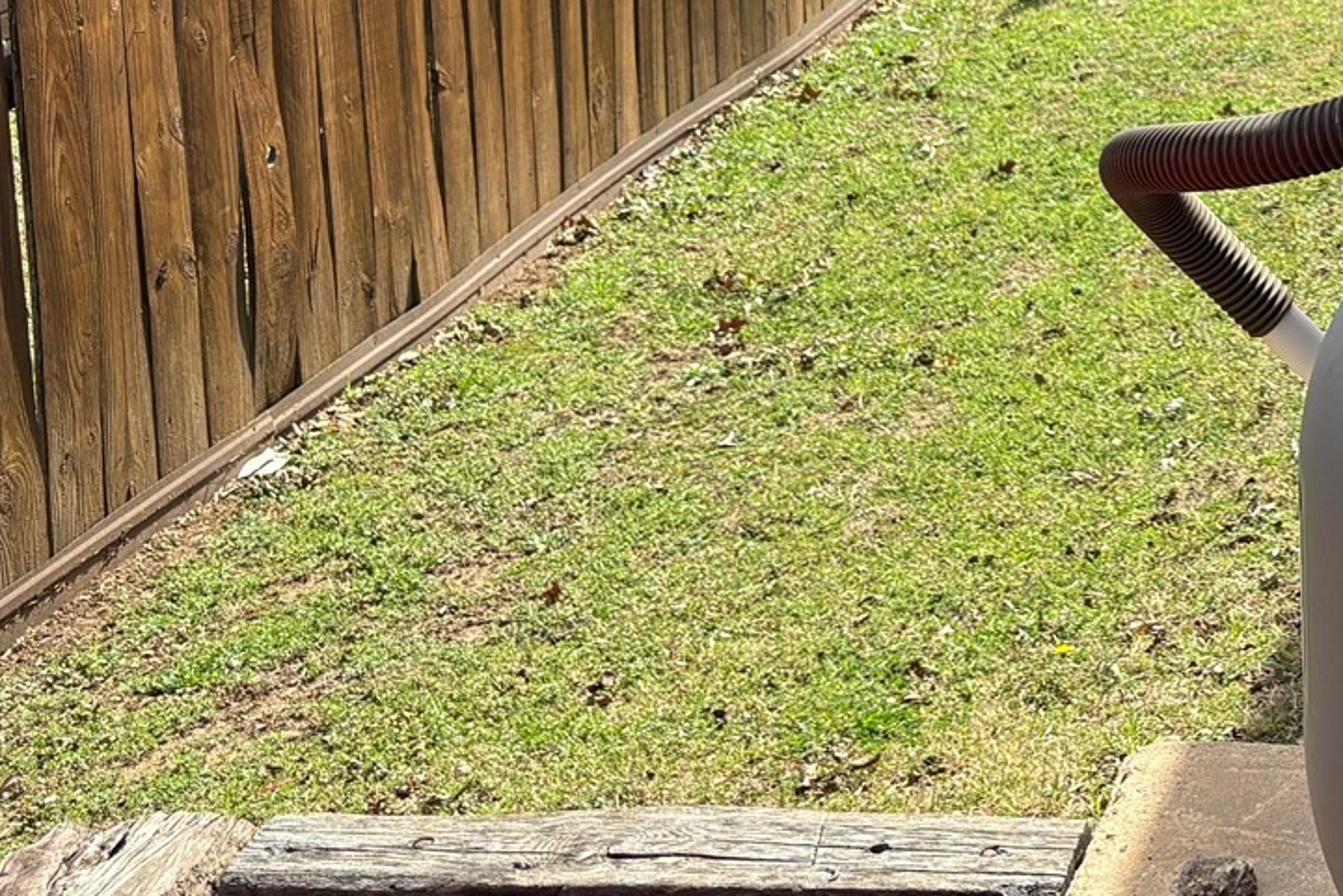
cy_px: -86
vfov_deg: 18.2
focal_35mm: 72
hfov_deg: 25.5
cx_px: 1572
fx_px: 2686
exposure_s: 1/1248
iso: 50
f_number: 1.6
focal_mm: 5.96
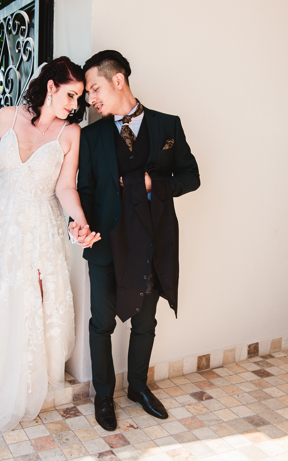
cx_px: 92
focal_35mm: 43
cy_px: 230
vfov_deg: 46.2
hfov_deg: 29.6
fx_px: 540
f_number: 4.5
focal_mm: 28
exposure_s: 1/250
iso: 100
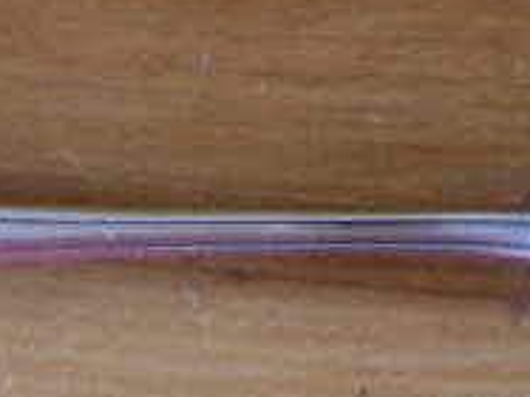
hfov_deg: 9.5
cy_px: -218
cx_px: 397
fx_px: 3183
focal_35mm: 208
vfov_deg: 7.0
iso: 50
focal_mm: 7.8
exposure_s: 1/5.4
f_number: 2.8
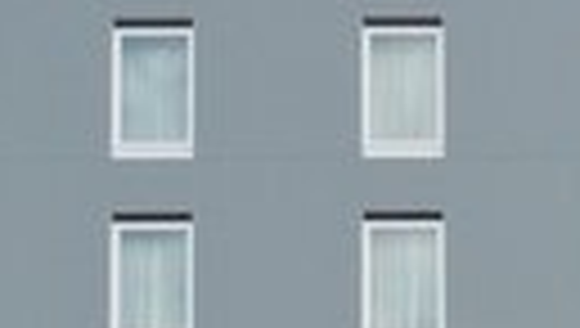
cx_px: 166
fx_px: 1694
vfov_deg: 9.8
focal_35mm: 110
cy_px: 777
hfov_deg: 19.3
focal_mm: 17
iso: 200
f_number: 16
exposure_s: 1/100
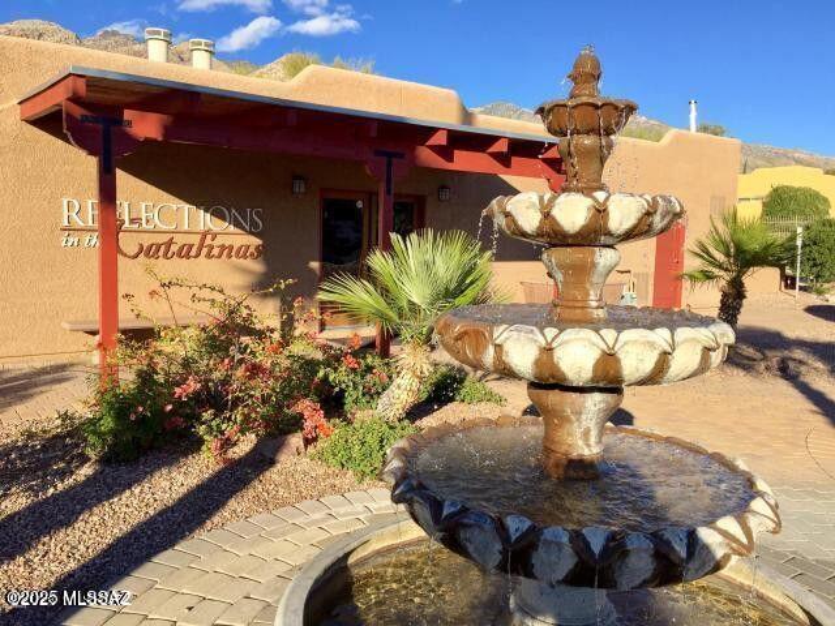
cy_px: 313
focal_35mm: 29
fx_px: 700
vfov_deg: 48.2
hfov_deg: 61.7
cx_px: 418
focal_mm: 4.15
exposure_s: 1/1412
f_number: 2.2
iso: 32
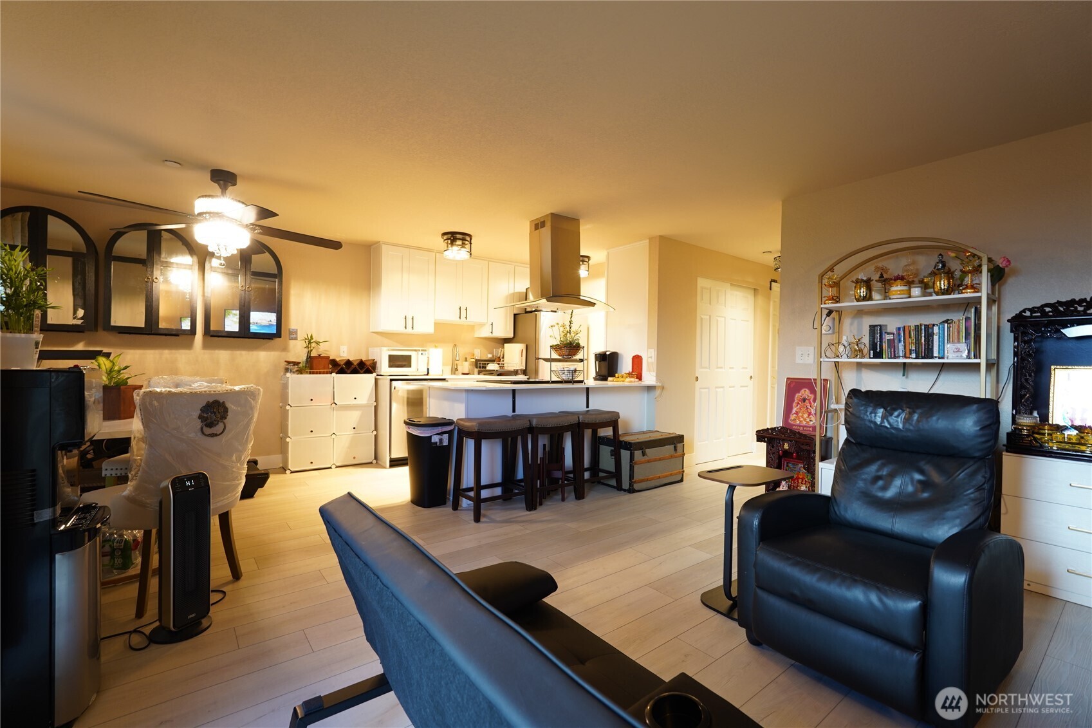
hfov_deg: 96.7
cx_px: 546
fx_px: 485
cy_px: 364
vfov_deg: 73.7
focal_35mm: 16
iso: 400
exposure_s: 1/6
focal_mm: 16
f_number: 5.6
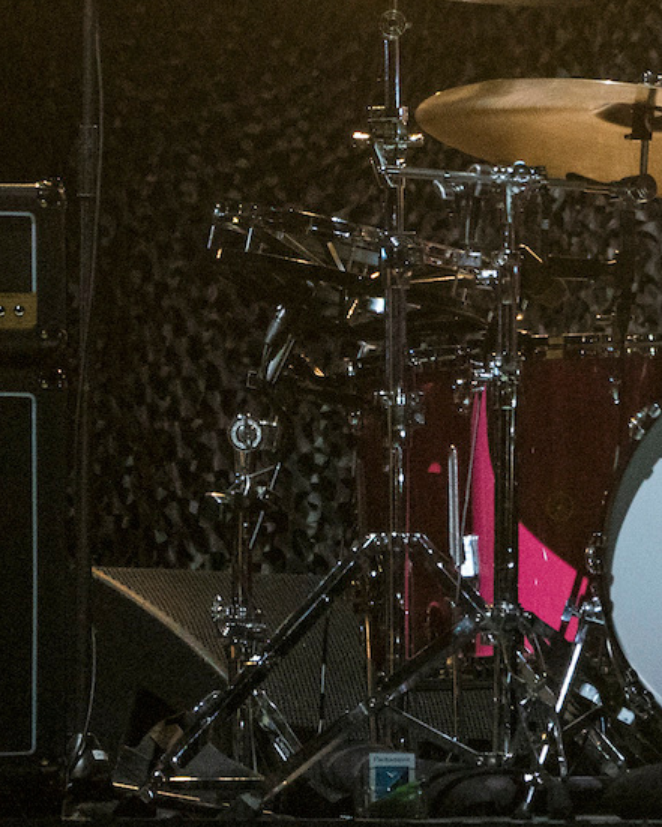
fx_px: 25023
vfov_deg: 1.9
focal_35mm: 1022
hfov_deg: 1.5
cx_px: 905
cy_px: 195
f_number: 5.6
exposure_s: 1/640
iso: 5000
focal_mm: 400
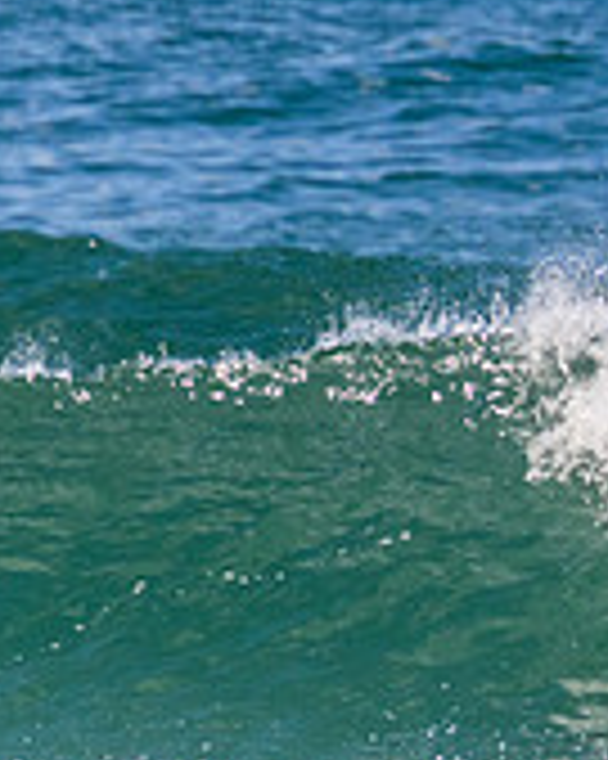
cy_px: 510
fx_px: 57972
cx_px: 1252
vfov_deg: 0.8
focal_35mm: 2575
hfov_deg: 0.6
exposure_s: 1/2000
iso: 1600
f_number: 11
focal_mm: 800
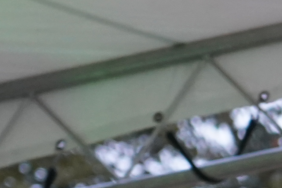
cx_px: 506
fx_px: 5278
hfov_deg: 3.0
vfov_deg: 2.0
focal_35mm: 674
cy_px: 502
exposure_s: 1/160
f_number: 4
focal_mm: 105
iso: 3200
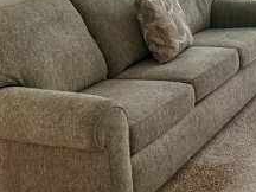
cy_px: -23
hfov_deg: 23.3
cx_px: 335
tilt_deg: -10.1
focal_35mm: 74
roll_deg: +1.0
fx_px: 547
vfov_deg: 19.0
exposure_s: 1/60
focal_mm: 6.76
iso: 250
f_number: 1.78
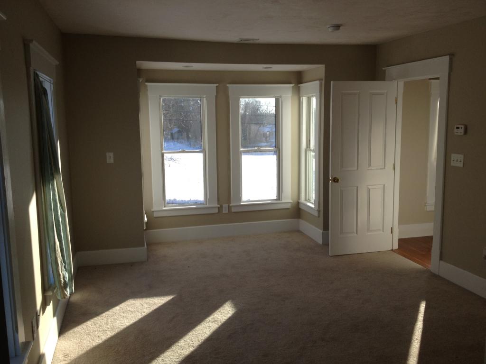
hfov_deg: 52.6
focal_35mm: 35
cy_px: 182
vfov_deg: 40.7
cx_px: 243
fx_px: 491
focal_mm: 4.28
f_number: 2.4
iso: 64
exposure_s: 1/321
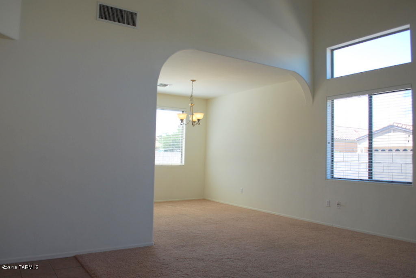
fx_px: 312
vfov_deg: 48.0
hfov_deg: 67.3
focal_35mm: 27
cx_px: 208
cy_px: 139
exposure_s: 1/125
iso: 200
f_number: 5.6
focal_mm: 18
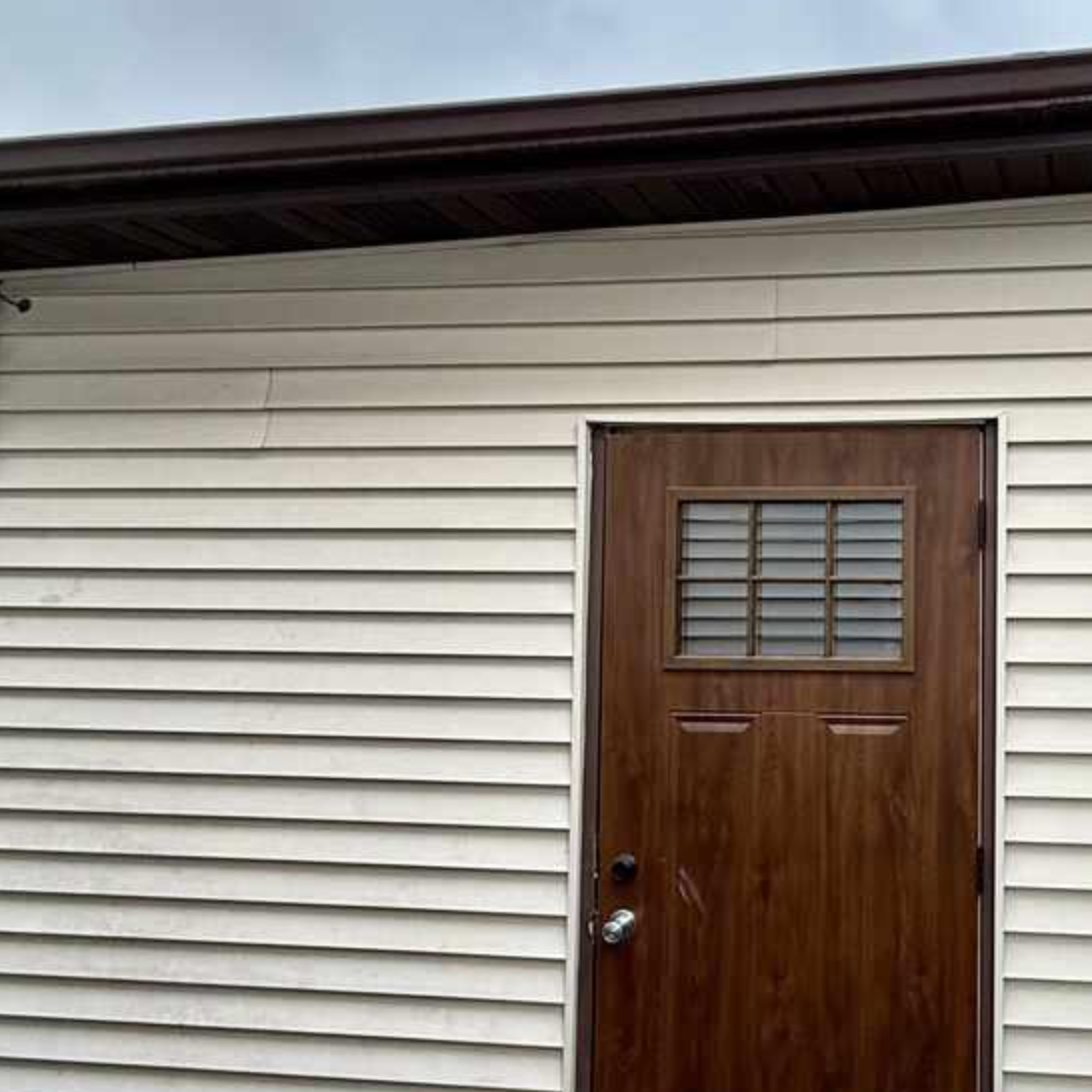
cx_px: 986
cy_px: 544
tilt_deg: +2.7
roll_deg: -0.5
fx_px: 1035
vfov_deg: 55.6
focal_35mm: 29
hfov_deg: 49.5
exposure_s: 1/99
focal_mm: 2.22
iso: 80
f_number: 2.2
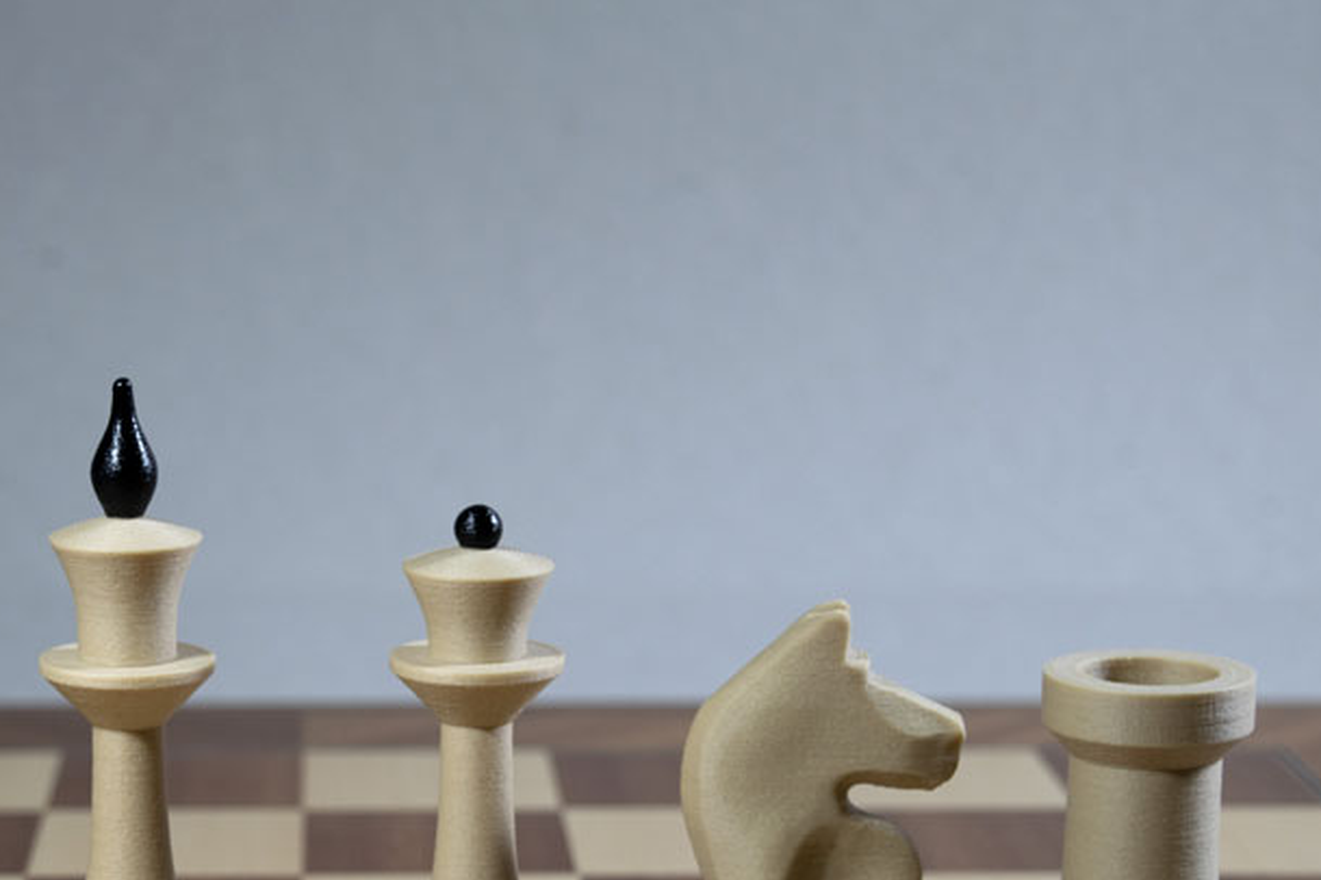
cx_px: 304
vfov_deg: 12.3
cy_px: 721
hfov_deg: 18.3
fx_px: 4066
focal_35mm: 111
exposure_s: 1/25
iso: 200
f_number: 5
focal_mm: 45
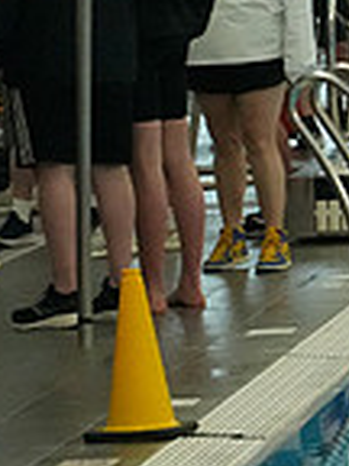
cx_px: 915
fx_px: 5376
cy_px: 239
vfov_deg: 5.0
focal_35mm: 400
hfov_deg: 3.6
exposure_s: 1/1000
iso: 10000
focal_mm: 69
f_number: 5.6
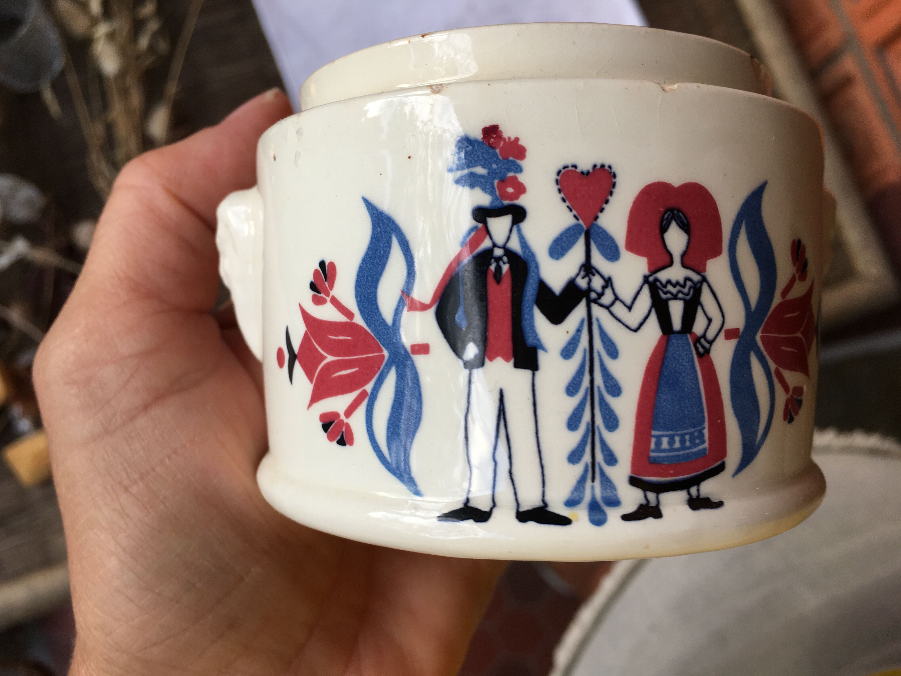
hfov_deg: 61.7
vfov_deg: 48.2
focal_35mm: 29
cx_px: 450
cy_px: 338
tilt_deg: -82.0
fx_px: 755
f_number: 2.2
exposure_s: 1/50
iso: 32
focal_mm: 4.15
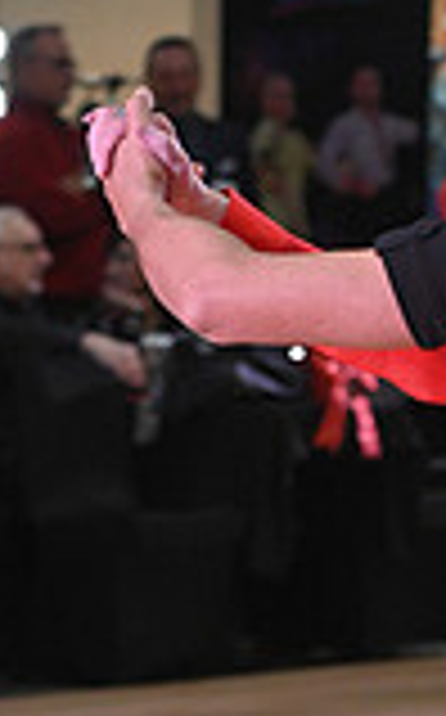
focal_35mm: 343
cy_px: 901
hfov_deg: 3.8
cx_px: 782
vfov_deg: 6.1
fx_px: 6689
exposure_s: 1/320
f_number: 5
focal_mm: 92
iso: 2000
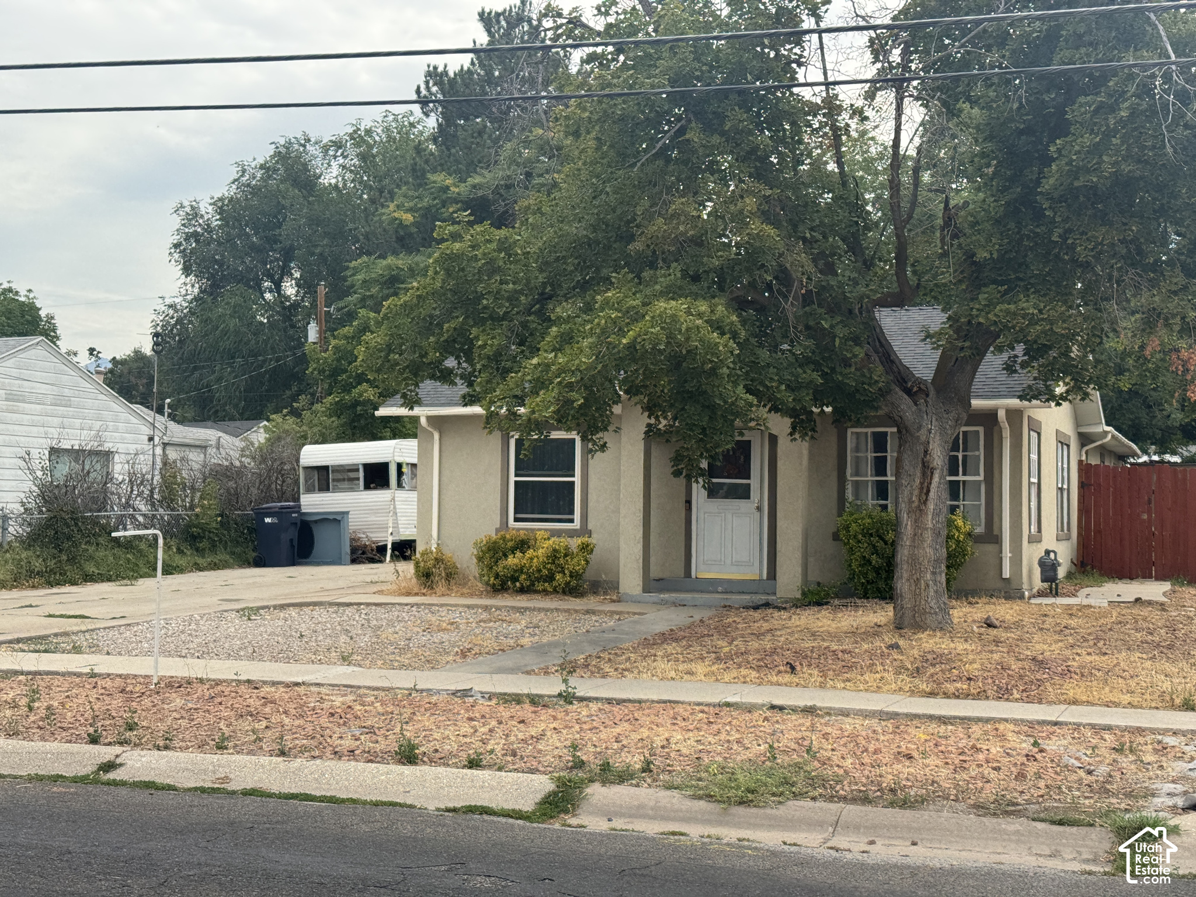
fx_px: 1658
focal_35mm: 48
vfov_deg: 30.3
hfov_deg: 39.7
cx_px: 598
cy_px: 448
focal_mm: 6.76
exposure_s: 1/1869
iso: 64
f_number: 1.78
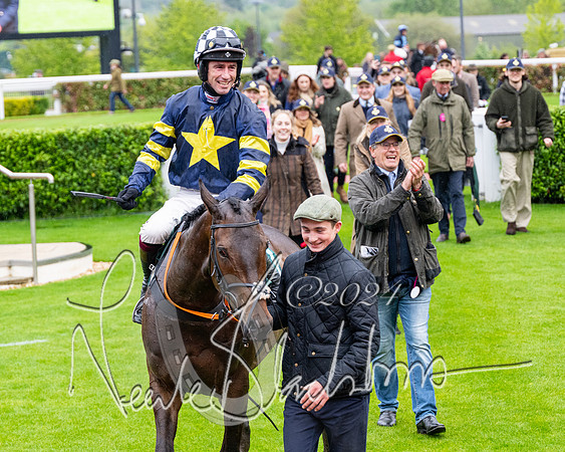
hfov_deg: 12.6
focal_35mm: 153
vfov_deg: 10.1
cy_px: 217
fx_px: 2552
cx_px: 263
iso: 1000
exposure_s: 1/800
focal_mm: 98
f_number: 4
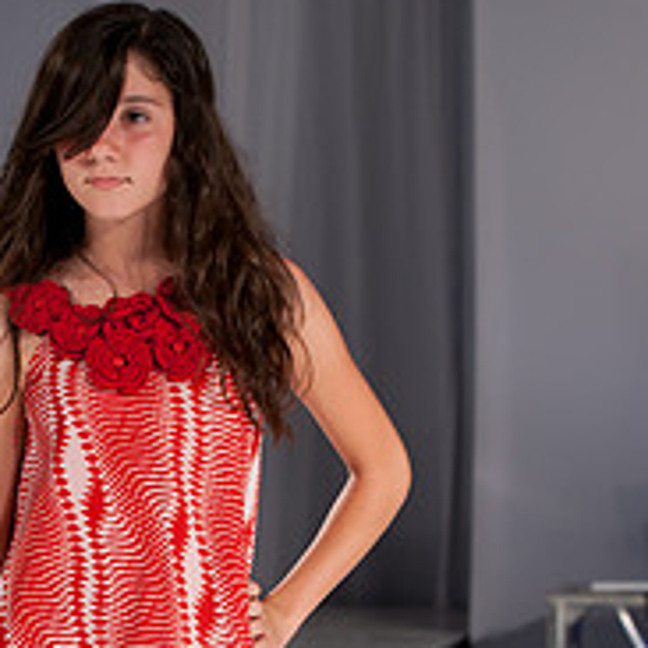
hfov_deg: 11.9
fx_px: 3092
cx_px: 170
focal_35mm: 146
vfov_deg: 11.8
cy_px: 744
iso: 200
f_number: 5
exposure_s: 1/125
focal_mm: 70
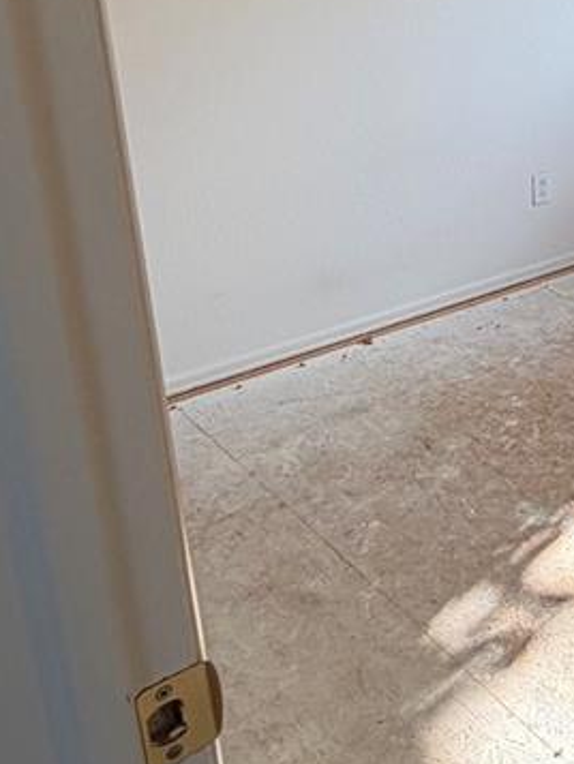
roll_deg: +0.0
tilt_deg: -14.9
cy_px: 156
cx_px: 784
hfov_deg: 25.6
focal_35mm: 47
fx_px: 1039
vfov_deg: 38.9
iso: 64
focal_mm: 2.22
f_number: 2.2
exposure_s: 1/144
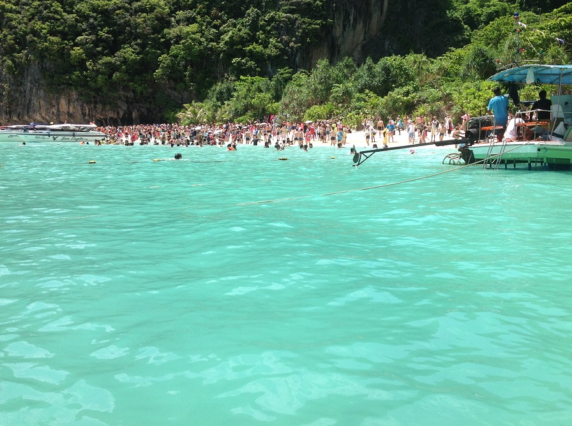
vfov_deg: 35.8
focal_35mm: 40
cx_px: 314
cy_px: 191
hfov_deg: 46.8
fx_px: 660
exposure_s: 1/1513
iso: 50
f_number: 2.4
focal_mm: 4.28
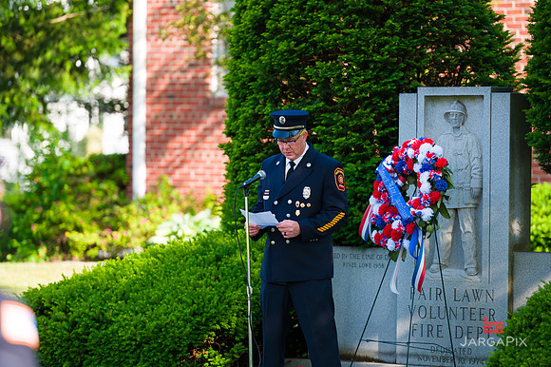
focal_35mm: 200
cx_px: 276
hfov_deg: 10.3
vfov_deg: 6.9
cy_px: 184
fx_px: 3059
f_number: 3.2
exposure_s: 1/500
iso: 200
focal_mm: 200
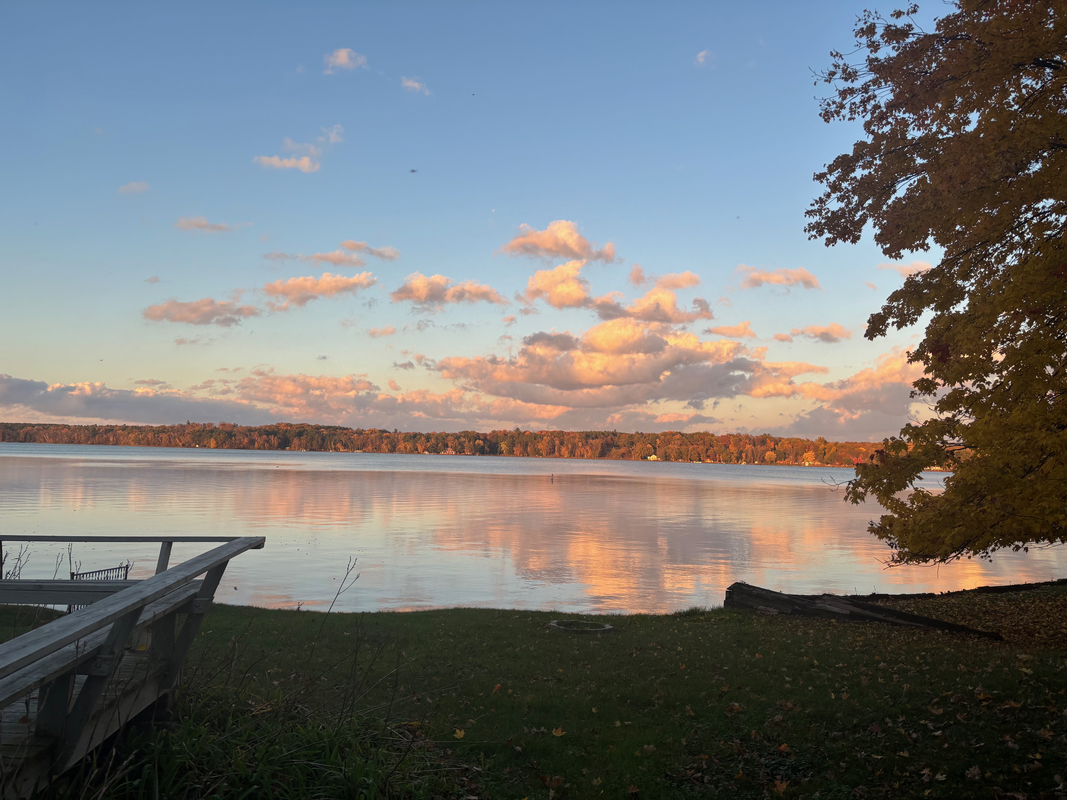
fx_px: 801
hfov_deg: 67.3
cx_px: 534
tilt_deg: +4.3
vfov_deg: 53.1
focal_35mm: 26
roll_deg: -2.1
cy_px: 400
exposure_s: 1/792
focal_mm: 5.96
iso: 50
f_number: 1.6
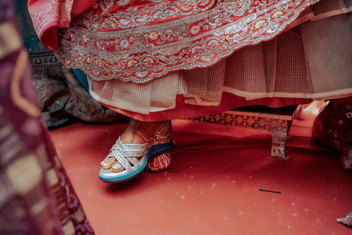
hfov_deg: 54.4
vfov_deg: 37.9
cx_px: 176
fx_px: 342
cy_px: 118
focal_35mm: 35
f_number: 2.8
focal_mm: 35
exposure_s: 1/400
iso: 2500
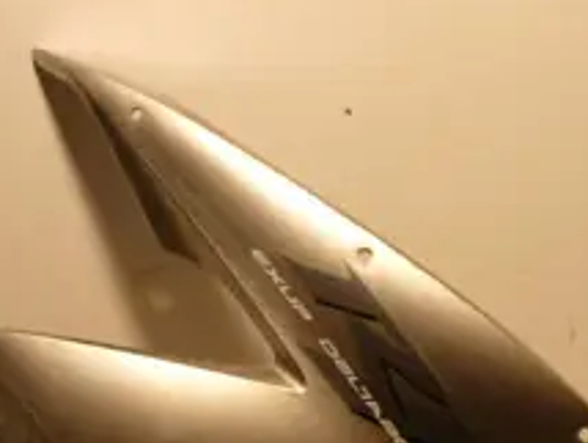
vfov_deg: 19.4
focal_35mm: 74
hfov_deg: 26.3
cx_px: 319
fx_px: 1258
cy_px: 446
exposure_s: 1/40
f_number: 2.8
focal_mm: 5.5
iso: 80
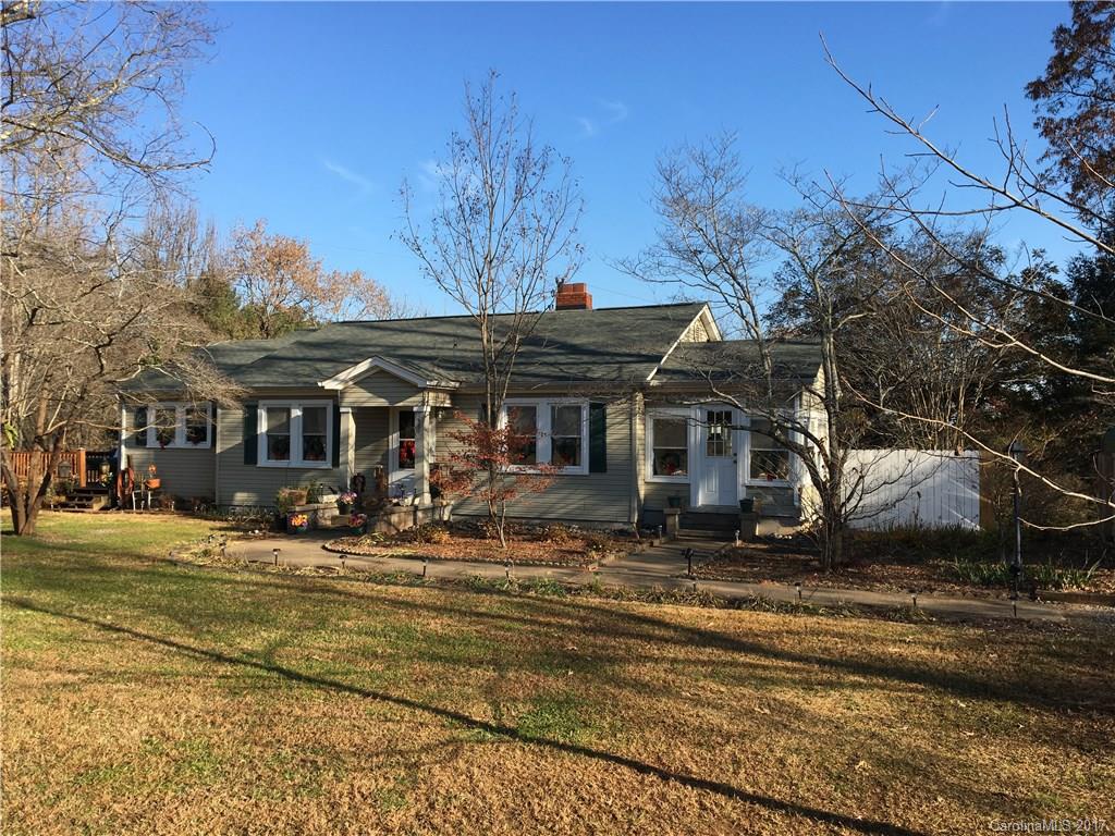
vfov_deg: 48.2
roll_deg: -0.5
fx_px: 934
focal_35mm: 29
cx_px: 558
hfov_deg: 61.7
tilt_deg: +1.1
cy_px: 418
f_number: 2.2
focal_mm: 4.15
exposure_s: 1/864
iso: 25
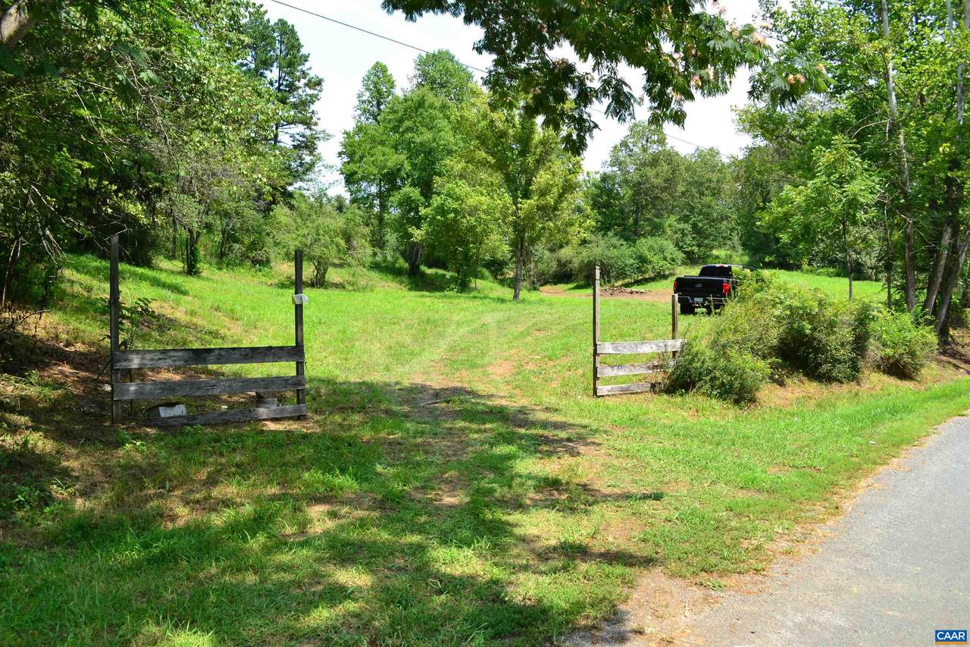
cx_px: 485
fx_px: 727
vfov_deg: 47.9
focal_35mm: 27
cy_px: 324
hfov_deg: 67.4
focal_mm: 18
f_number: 7.1
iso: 100
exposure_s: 1/125
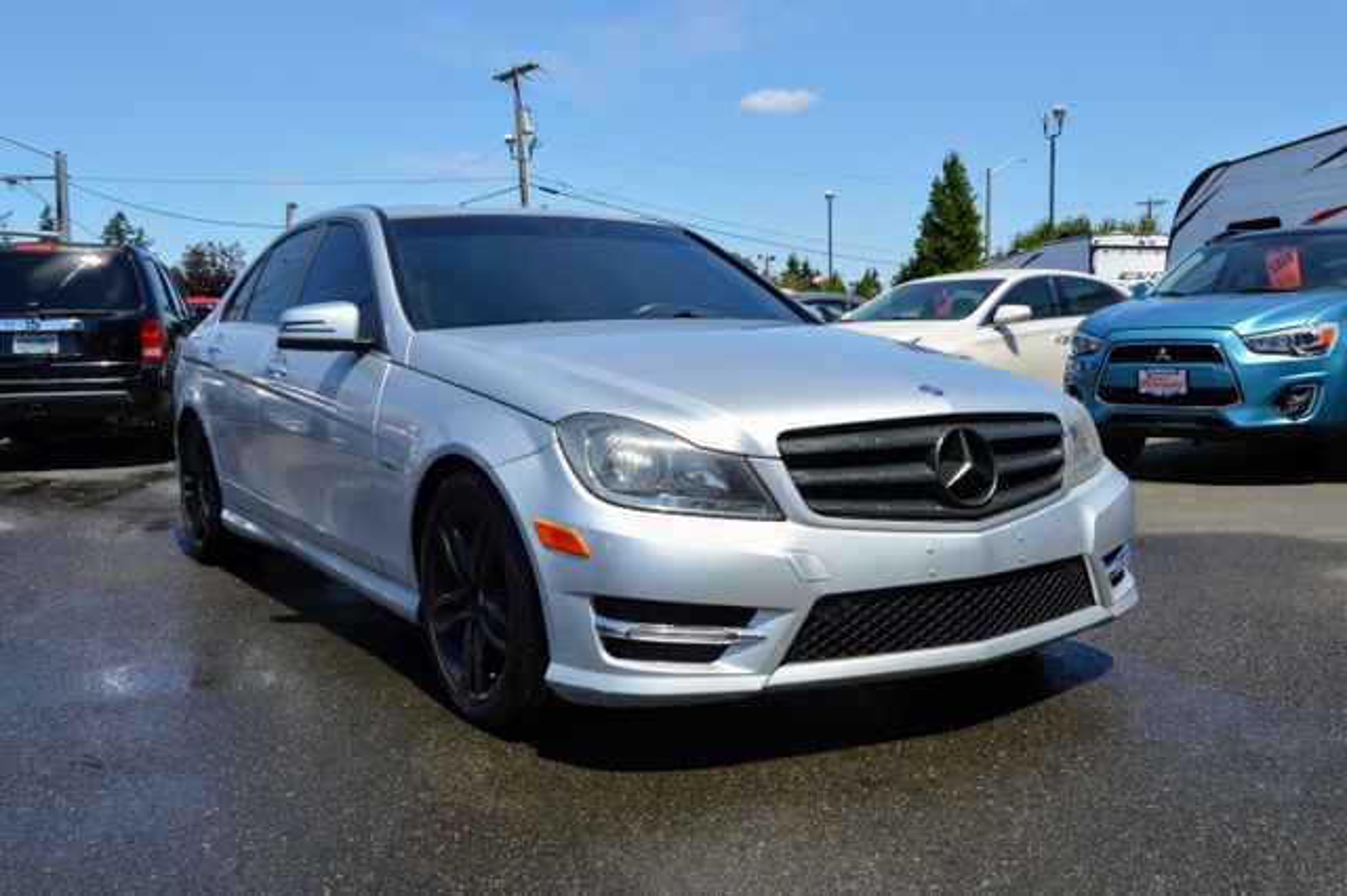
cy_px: 448
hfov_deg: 57.2
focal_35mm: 33
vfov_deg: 39.9
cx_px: 674
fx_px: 1234
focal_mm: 22
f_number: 9
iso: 100
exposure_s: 1/320
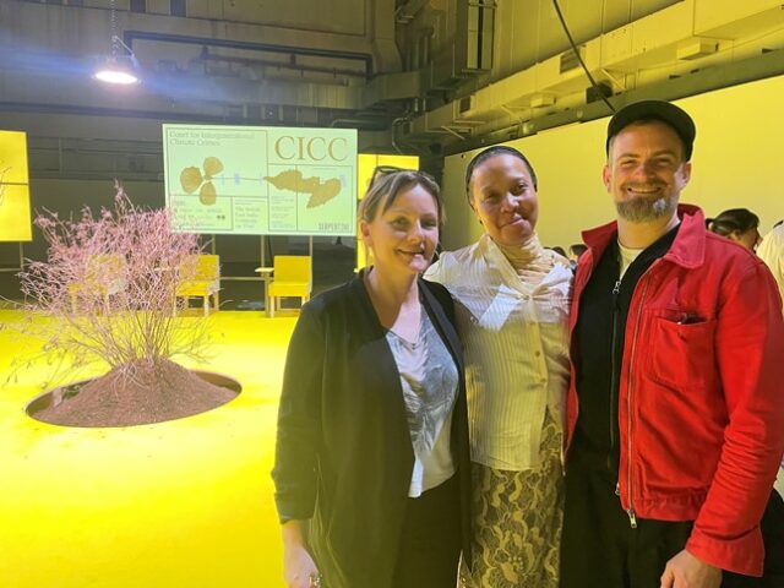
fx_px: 589
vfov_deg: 53.1
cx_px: 392
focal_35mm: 26
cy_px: 294
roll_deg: -0.2
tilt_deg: -6.7
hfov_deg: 67.3
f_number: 1.6
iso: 160
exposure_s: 1/46
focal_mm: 4.2
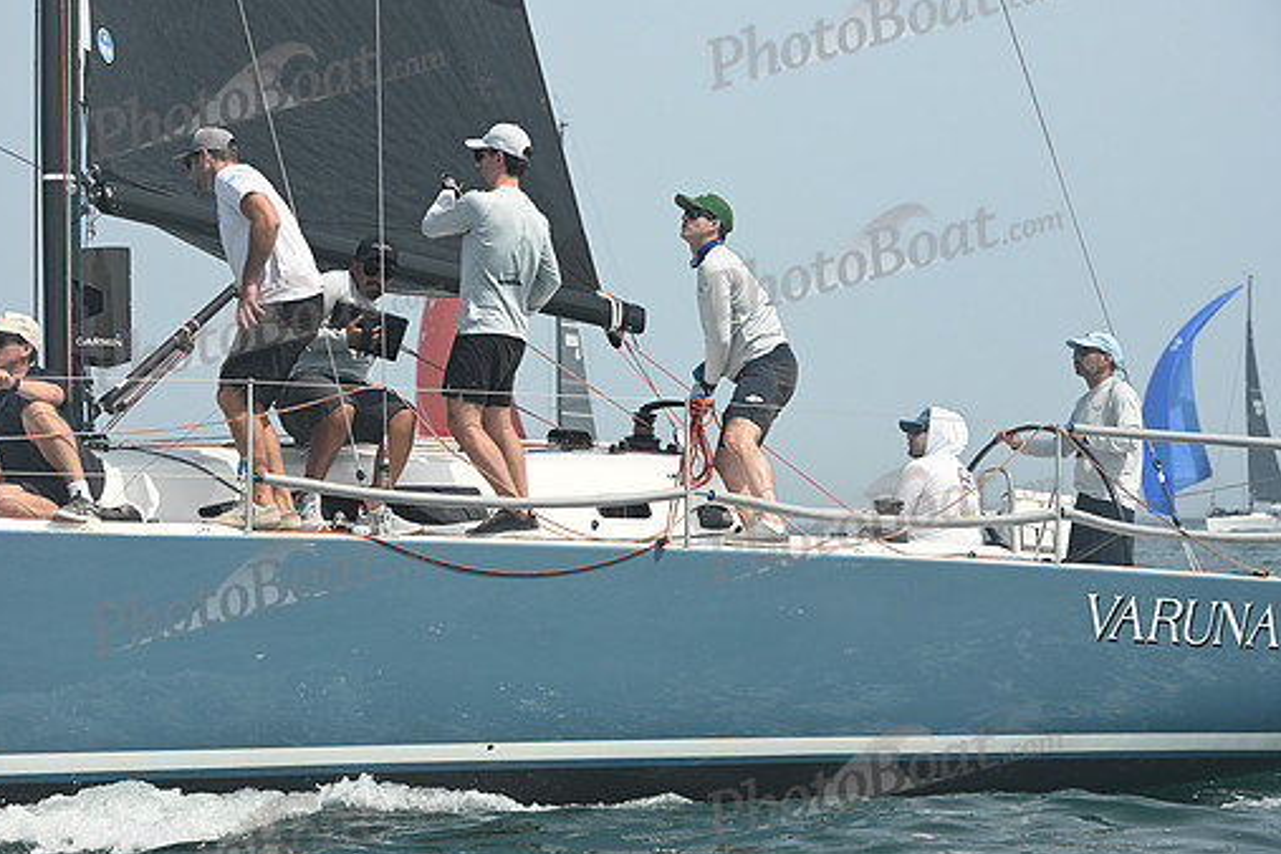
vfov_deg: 9.6
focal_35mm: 143
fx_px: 5088
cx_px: 579
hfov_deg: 14.3
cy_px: 423
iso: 320
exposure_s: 1/1250
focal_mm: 125
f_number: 8
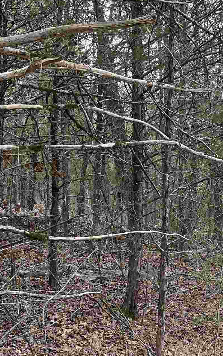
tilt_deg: -0.8
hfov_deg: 18.9
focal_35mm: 67
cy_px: 222
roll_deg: +1.1
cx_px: 220
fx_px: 652
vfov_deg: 30.5
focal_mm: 5.1
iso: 50
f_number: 1.6
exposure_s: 1/164
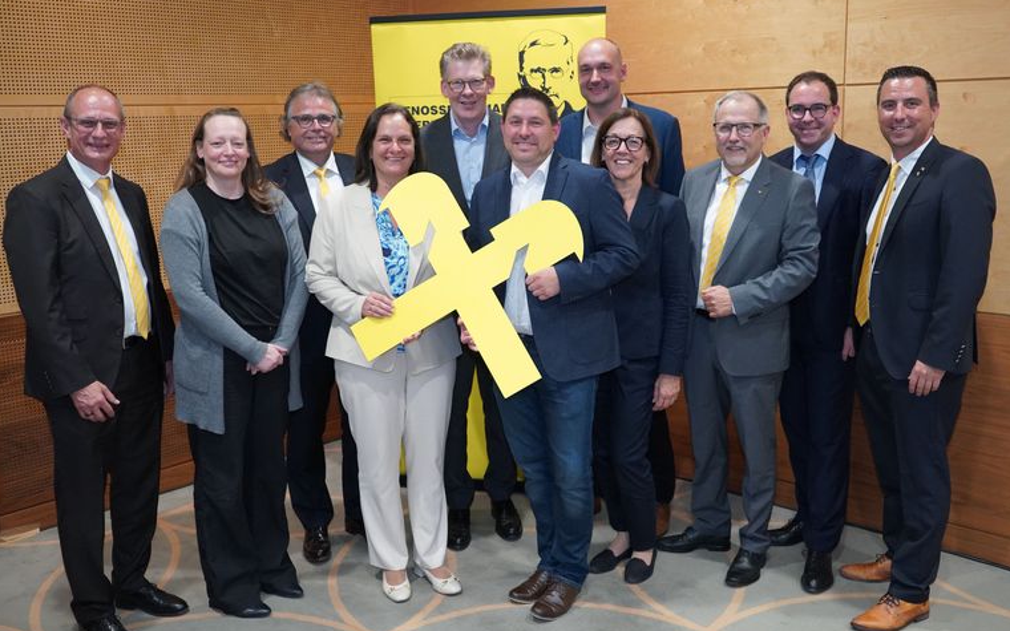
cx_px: 504
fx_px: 963
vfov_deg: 36.3
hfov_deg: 55.3
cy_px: 306
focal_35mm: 35
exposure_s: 1/160
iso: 5000
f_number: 4
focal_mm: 34
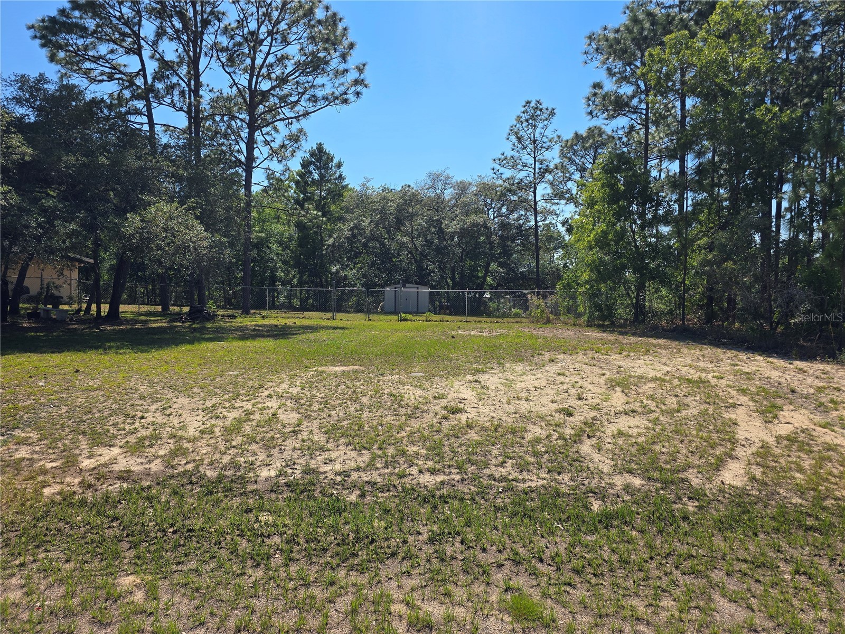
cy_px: 317
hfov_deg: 73.9
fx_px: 561
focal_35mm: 23
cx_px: 422
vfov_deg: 58.9
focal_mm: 6.3
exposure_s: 1/736
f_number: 1.7
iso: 12
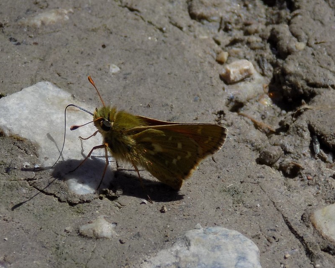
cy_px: 134
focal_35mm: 246
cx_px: 172
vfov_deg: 6.3
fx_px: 2439
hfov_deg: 7.9
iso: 80
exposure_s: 1/640
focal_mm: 41.8
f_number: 5.6
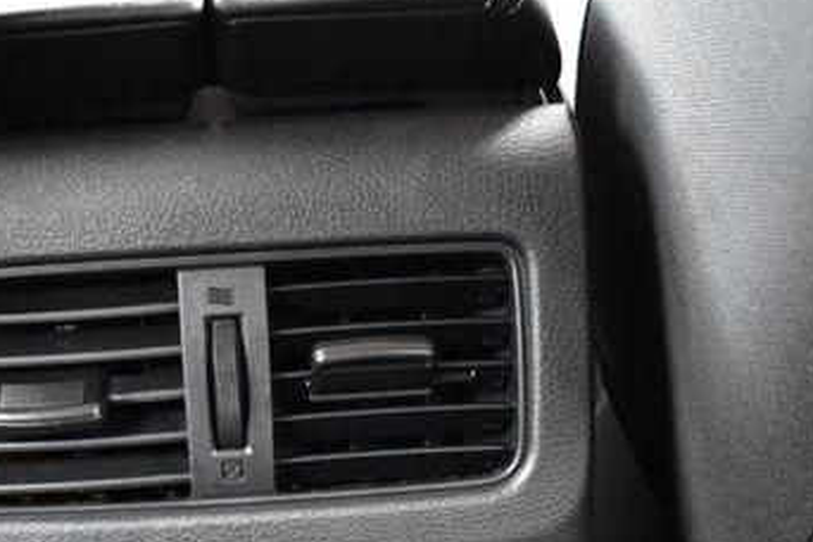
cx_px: 254
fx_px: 1963
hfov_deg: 23.3
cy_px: 490
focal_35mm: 87
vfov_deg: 15.5
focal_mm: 31
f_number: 4.5
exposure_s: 1/15
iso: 1600
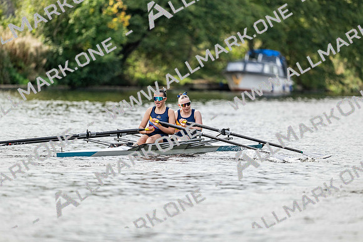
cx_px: 182
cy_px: 121
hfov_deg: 5.2
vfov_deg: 3.4
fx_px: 4032
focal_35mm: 400
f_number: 4.5
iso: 800
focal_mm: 400
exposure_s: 1/2500
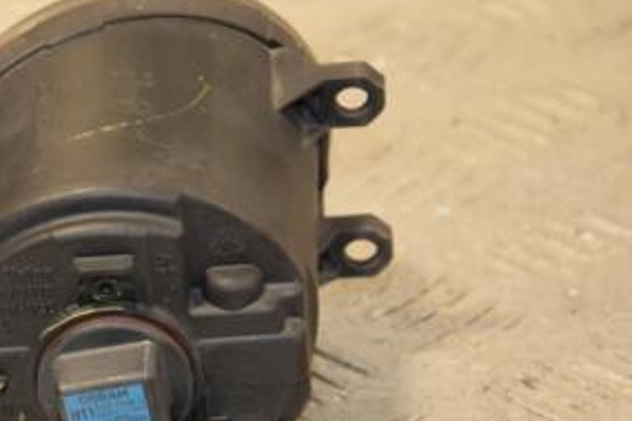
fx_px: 4441
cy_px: 257
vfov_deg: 5.4
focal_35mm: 253
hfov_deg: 8.1
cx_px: 38
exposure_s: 1/100
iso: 800
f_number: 5.3
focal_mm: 80
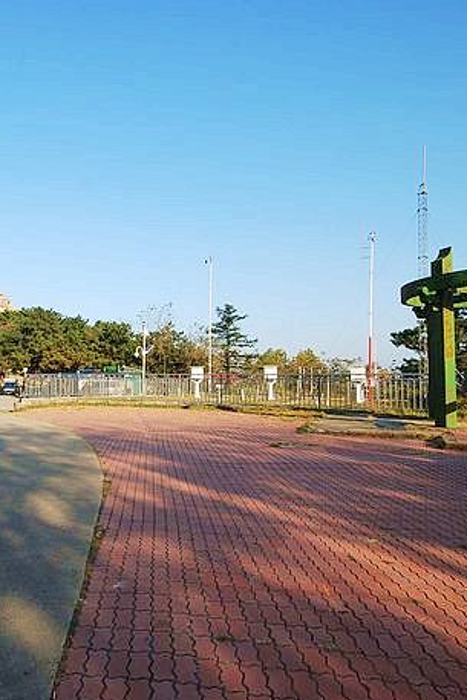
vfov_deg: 76.1
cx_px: 58
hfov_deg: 49.8
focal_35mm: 23
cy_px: 358
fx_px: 447
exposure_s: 1/60
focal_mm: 10
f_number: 11
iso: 100
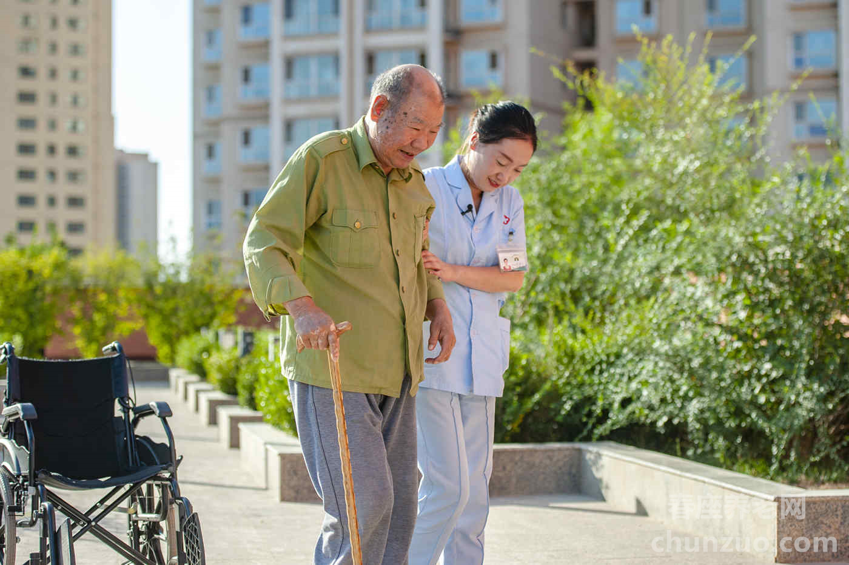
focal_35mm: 105
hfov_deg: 19.5
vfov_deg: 13.0
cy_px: 282
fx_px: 2474
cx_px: 424
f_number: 3.2
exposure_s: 1/2000
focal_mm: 105
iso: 200
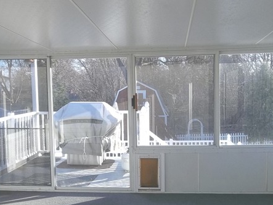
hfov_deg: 47.9
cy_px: 119
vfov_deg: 36.7
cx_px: 139
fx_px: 307
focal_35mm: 39
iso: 80
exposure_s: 1/200
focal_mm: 4.9
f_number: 3.5
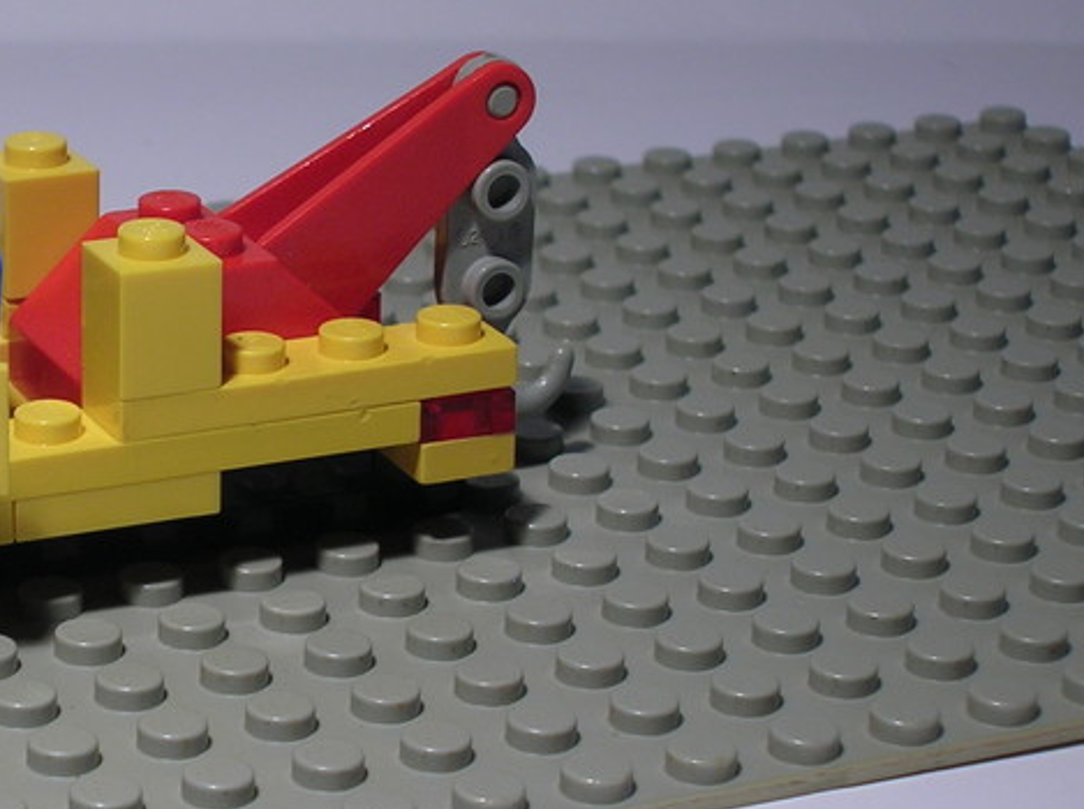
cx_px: 90
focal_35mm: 121
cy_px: 491
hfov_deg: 16.1
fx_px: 3782
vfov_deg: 12.2
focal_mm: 10.4
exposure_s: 1/22
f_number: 3.6
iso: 50
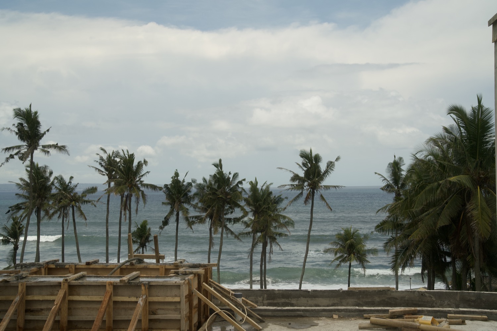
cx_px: 248
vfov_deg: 27.0
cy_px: 166
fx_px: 690
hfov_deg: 39.6
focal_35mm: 50
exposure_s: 1/2500
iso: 800
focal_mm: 50
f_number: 8
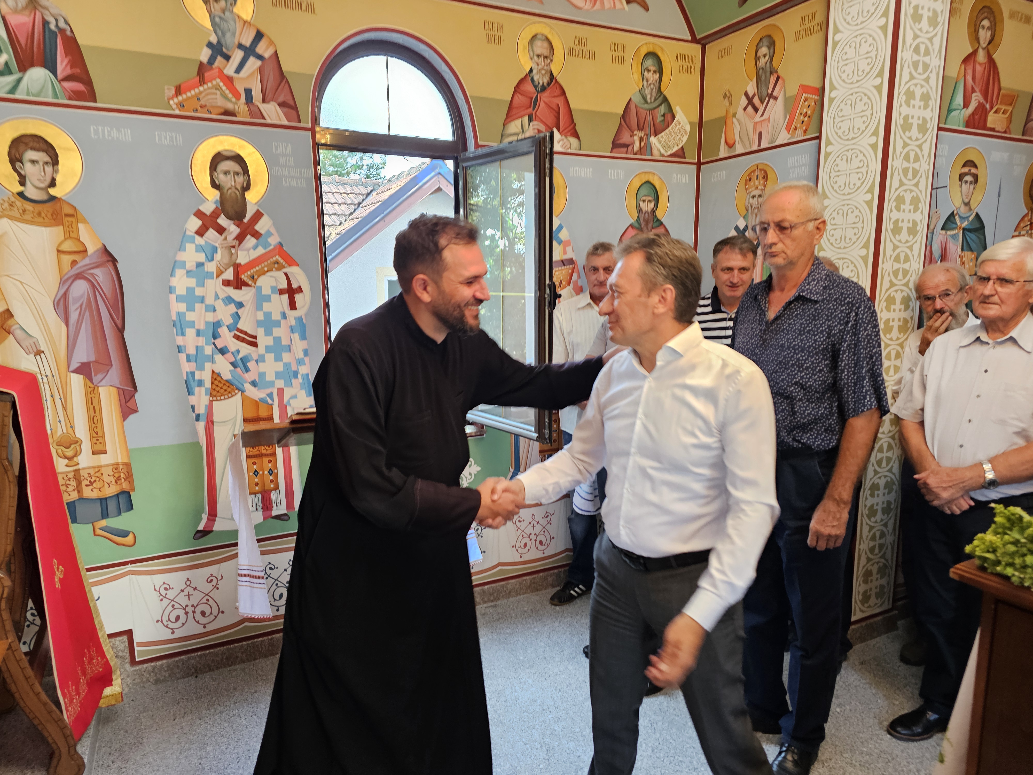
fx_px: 686
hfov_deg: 73.9
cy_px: 388
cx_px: 516
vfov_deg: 58.9
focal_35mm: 23
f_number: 1.7
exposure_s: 1/100
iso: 160
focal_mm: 6.3
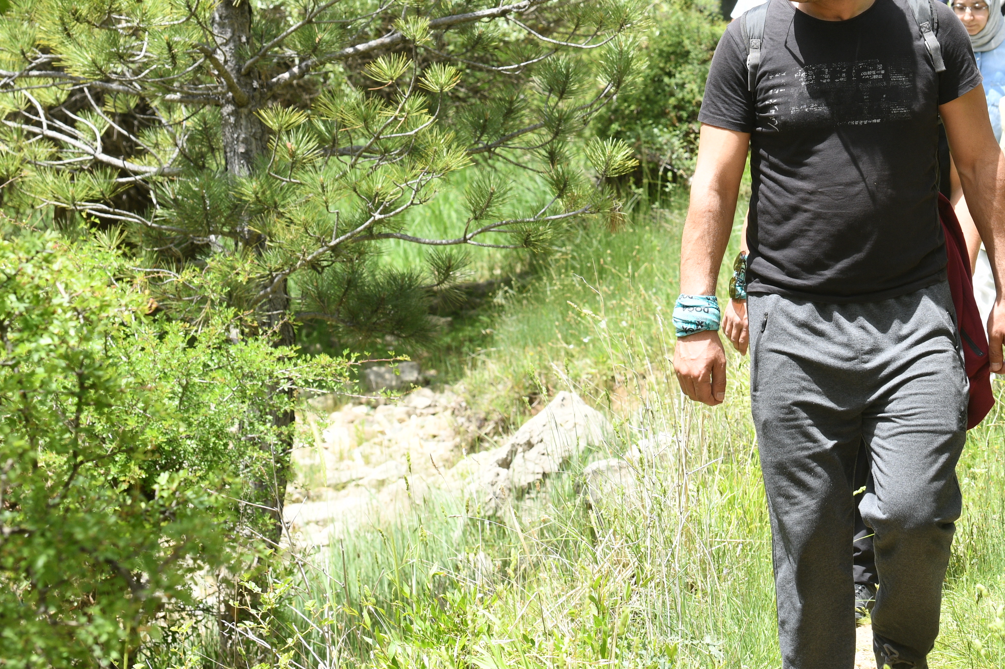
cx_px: 836
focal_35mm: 147
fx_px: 4103
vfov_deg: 9.3
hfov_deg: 13.9
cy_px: 120
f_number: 7.1
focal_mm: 70
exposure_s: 1/250
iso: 320
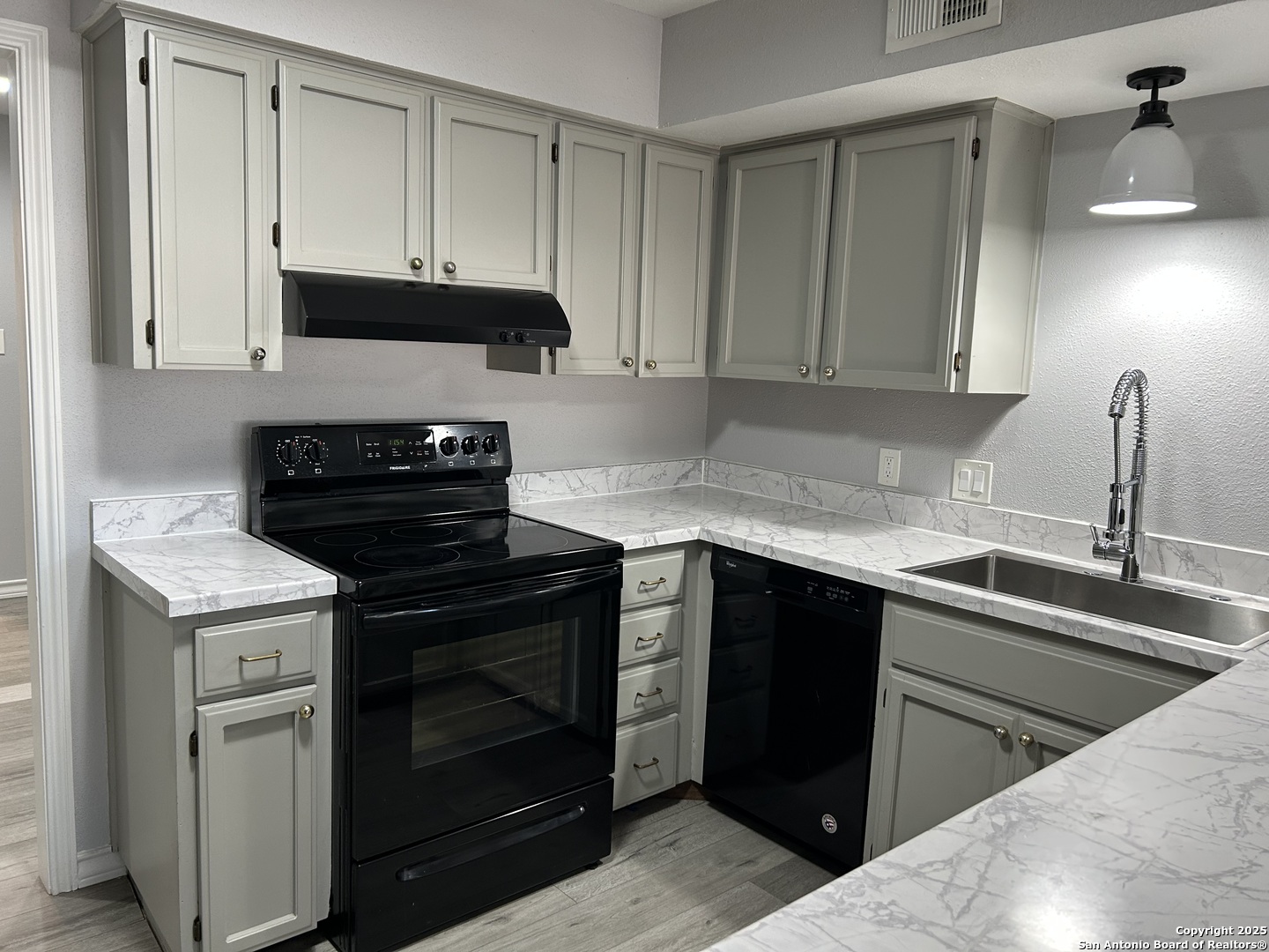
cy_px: 476
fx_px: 953
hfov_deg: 67.3
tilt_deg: -6.2
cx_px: 634
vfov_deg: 53.1
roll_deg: -1.8
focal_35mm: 26
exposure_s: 1/60
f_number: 1.5
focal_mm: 5.7
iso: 125
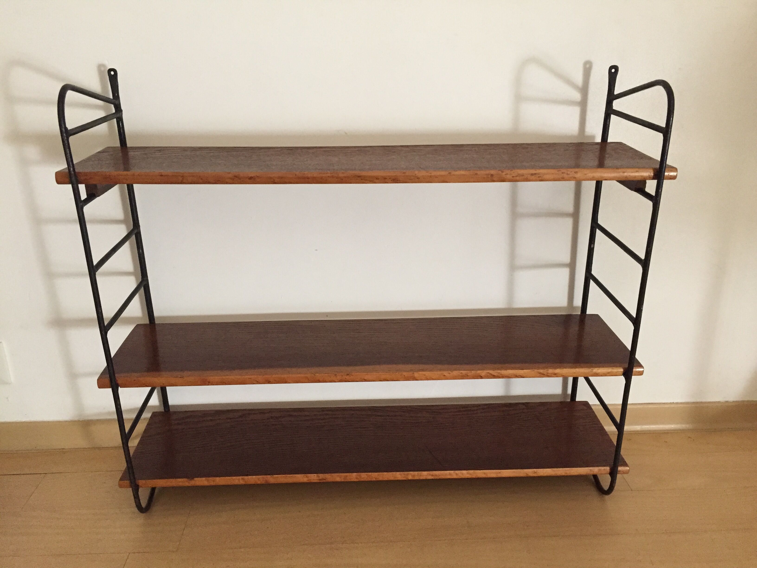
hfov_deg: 61.7
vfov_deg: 48.2
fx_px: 634
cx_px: 378
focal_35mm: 29
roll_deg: +0.6
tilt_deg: -19.9
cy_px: 284
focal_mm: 4.15
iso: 250
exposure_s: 1/25
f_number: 2.2
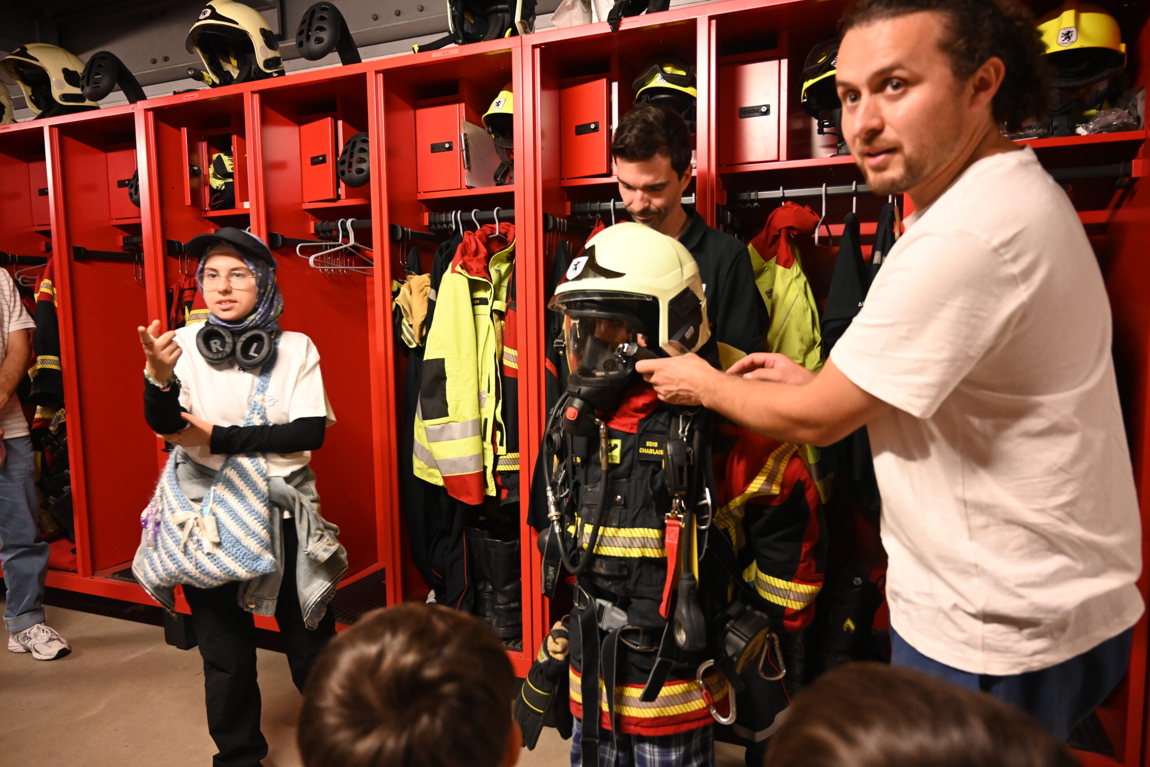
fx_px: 767
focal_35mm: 24
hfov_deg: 73.7
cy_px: 384
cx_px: 575
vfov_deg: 53.1
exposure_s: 1/60
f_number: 4
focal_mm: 24
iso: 4500
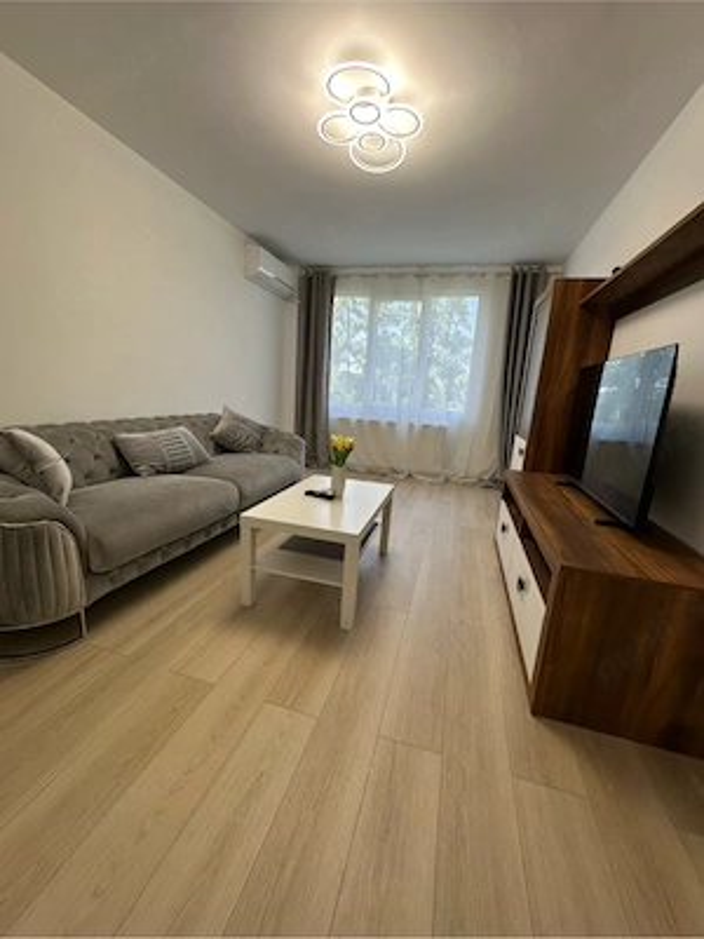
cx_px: 352
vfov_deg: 102.1
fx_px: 380
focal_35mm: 14
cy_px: 470
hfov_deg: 85.7
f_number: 2.2
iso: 50
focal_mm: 2.22
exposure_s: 1/99
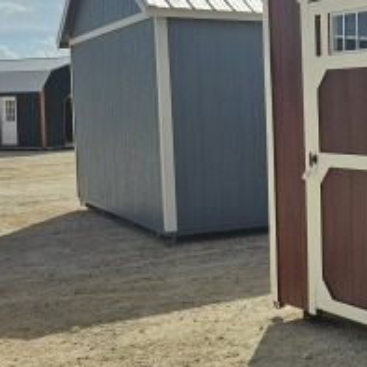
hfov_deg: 23.4
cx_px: 462
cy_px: 147
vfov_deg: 26.1
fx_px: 792
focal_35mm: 66
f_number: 1.7
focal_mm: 6.3
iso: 12
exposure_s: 1/1700
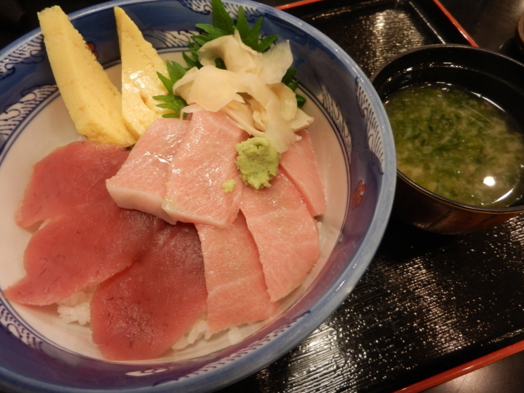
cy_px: 196
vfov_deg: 56.8
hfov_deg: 71.6
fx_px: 363
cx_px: 262
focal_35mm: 24
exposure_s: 1/15
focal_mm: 4.2
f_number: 3
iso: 200
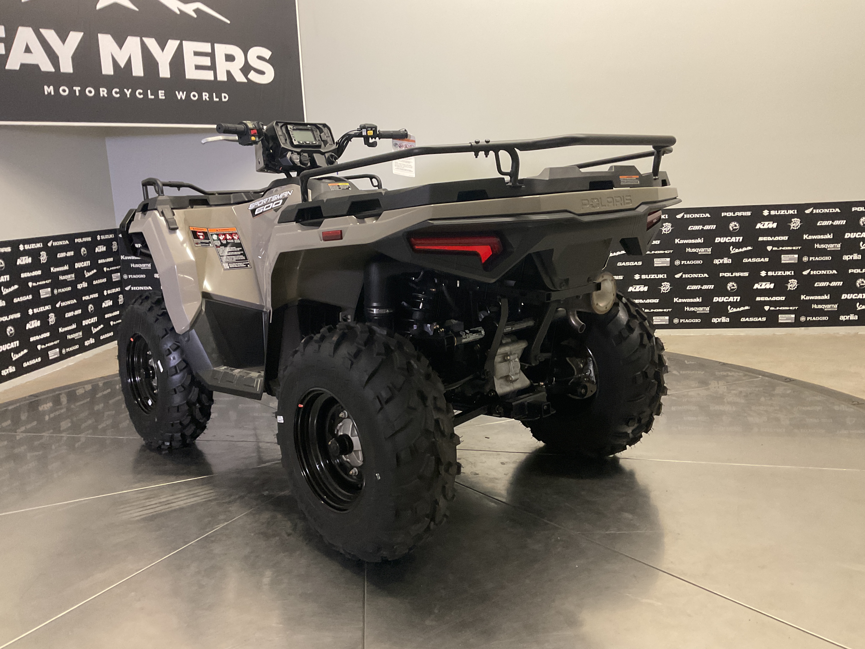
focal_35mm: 29
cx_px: 432
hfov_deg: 61.7
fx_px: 725
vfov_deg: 48.2
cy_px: 324
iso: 200
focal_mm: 3
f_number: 1.8
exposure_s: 1/40
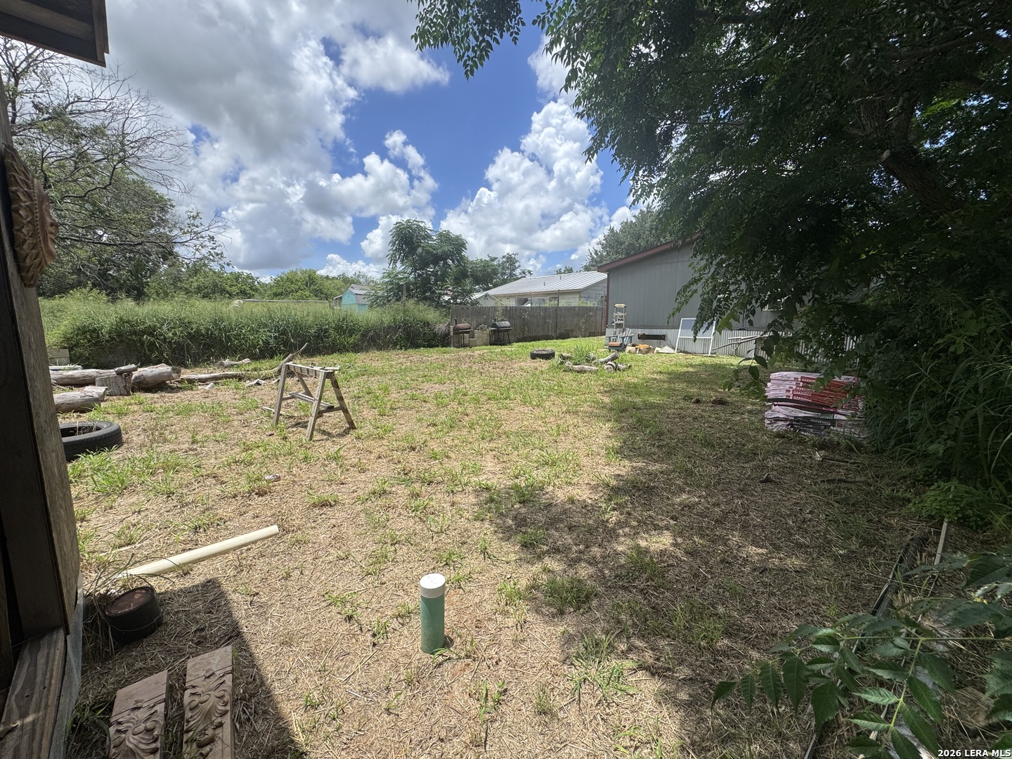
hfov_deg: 102.1
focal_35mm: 14
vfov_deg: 85.7
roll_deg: -0.4
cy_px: 380
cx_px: 506
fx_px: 409
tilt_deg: -7.1
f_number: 2.2
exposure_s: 1/1709
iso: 50
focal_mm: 2.22
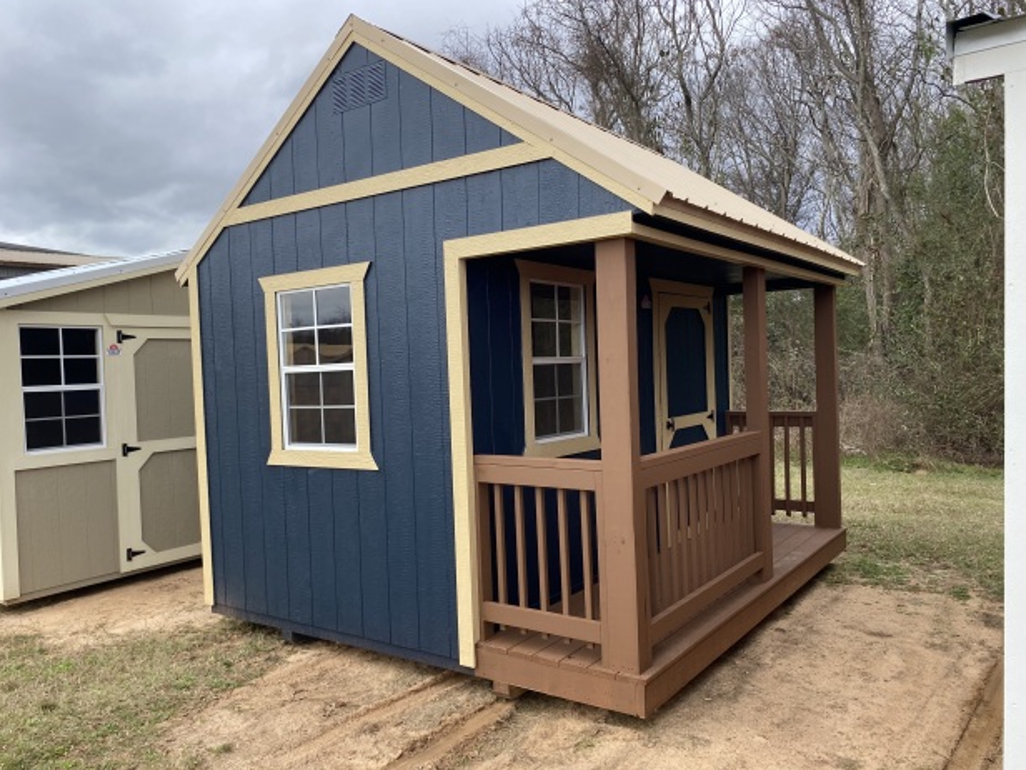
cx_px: 496
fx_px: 800
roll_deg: +2.2
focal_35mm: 27
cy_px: 398
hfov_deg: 65.3
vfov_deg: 51.3
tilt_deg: -1.3
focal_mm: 4.25
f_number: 1.8
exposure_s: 1/793
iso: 32
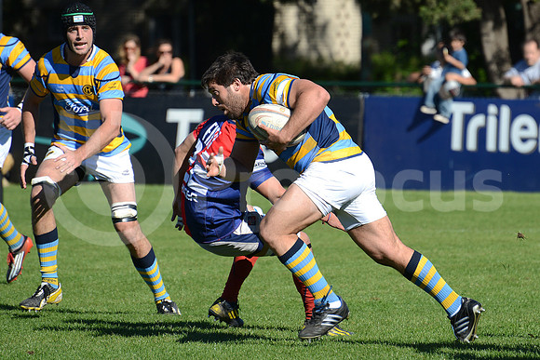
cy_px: 180
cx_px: 270
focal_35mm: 270
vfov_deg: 5.1
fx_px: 4051
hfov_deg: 7.6
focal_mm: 270
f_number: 5.6
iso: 320
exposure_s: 1/1250
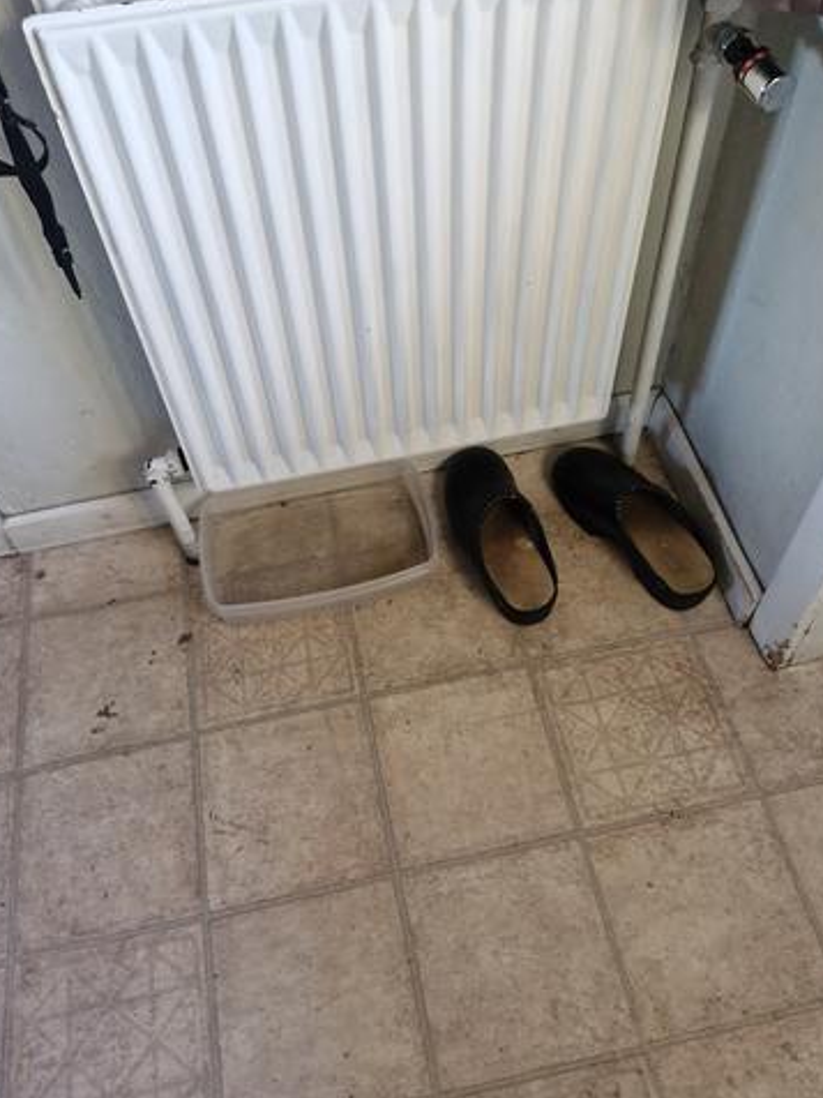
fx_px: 919
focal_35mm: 29
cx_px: 413
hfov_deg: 48.2
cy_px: 482
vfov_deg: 61.5
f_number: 1.8
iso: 50
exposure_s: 1/100
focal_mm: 5.54
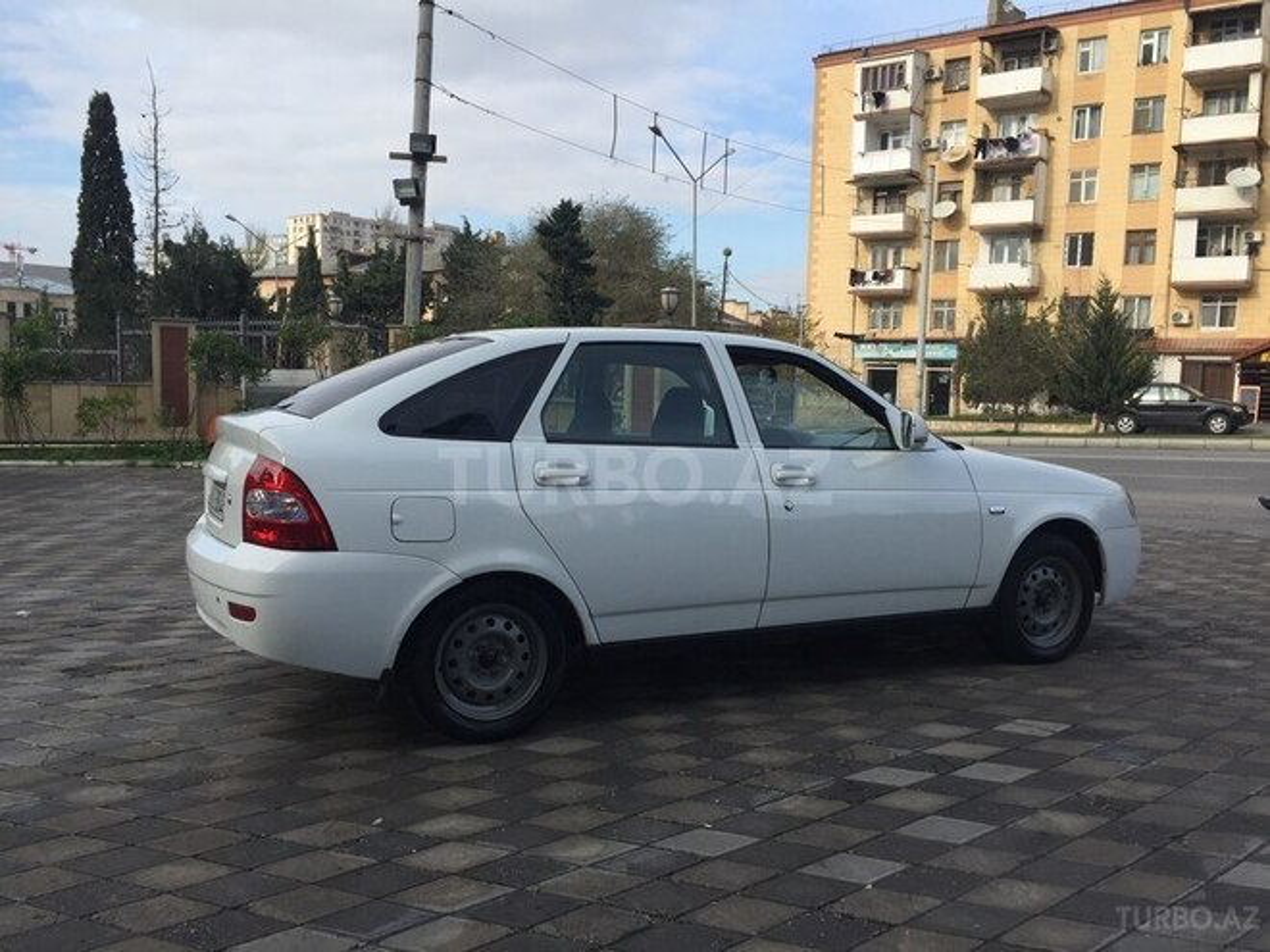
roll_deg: -2.0
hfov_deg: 61.7
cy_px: 476
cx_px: 635
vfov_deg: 48.2
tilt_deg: -5.8
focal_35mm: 29
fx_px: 1064
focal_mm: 4.15
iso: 32
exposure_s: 1/1163
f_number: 2.2
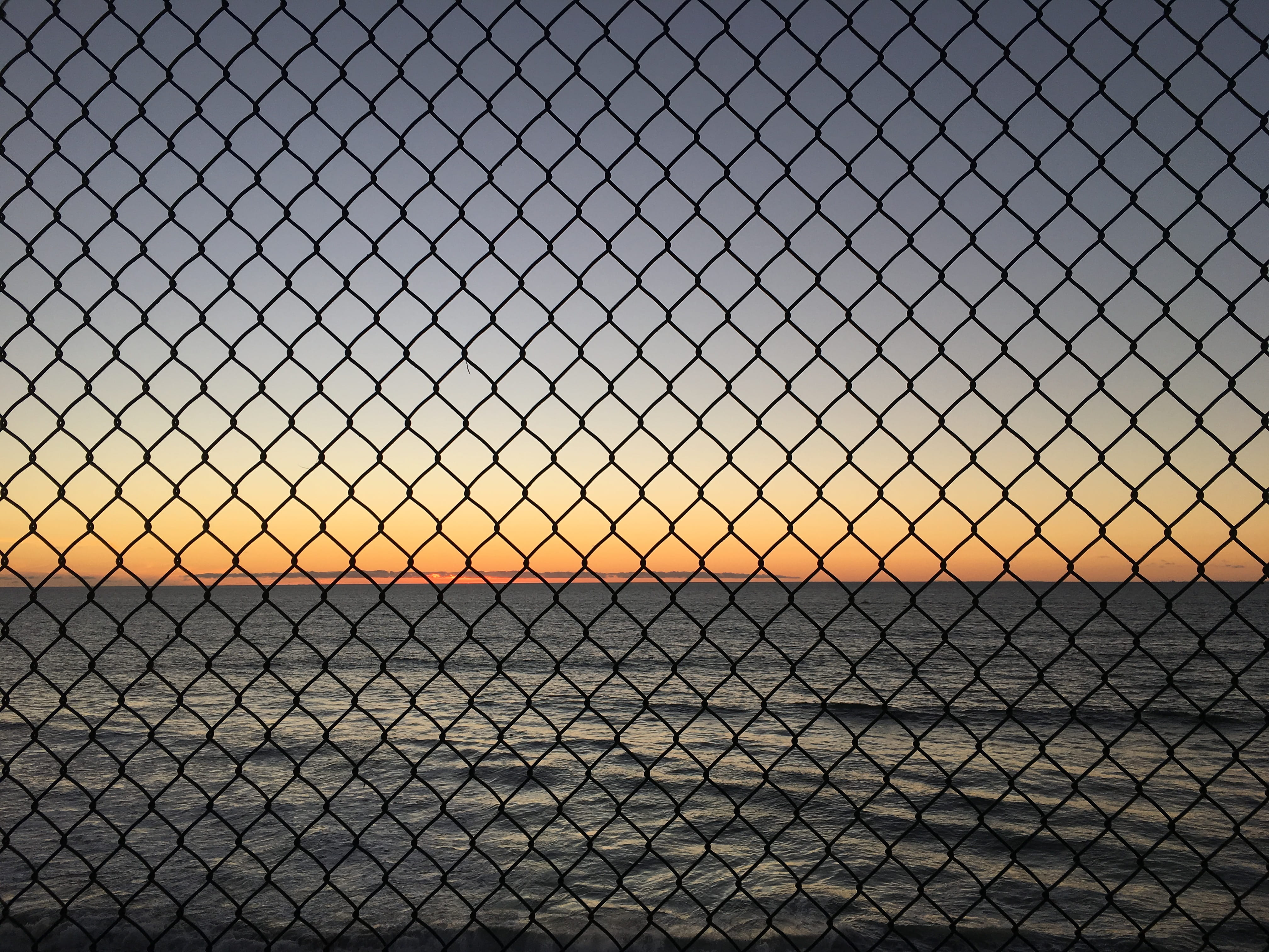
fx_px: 1063
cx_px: 634
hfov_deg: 61.7
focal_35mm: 29
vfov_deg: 48.2
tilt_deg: +4.9
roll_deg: -0.7
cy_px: 476
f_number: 2.2
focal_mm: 4.15
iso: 25
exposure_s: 1/301
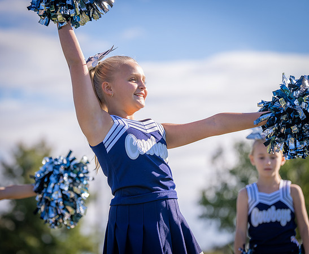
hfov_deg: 14.1
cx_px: 118
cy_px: 127
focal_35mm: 135
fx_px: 1250
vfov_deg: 11.6
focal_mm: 118
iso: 100
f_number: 2.8
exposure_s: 1/1250
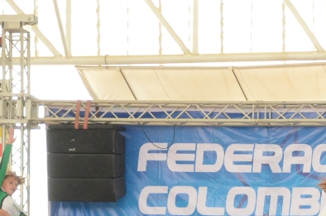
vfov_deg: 5.3
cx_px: 508
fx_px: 2322
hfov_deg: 7.9
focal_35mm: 257
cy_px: 314
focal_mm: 45
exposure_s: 1/500
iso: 1250
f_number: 4.5
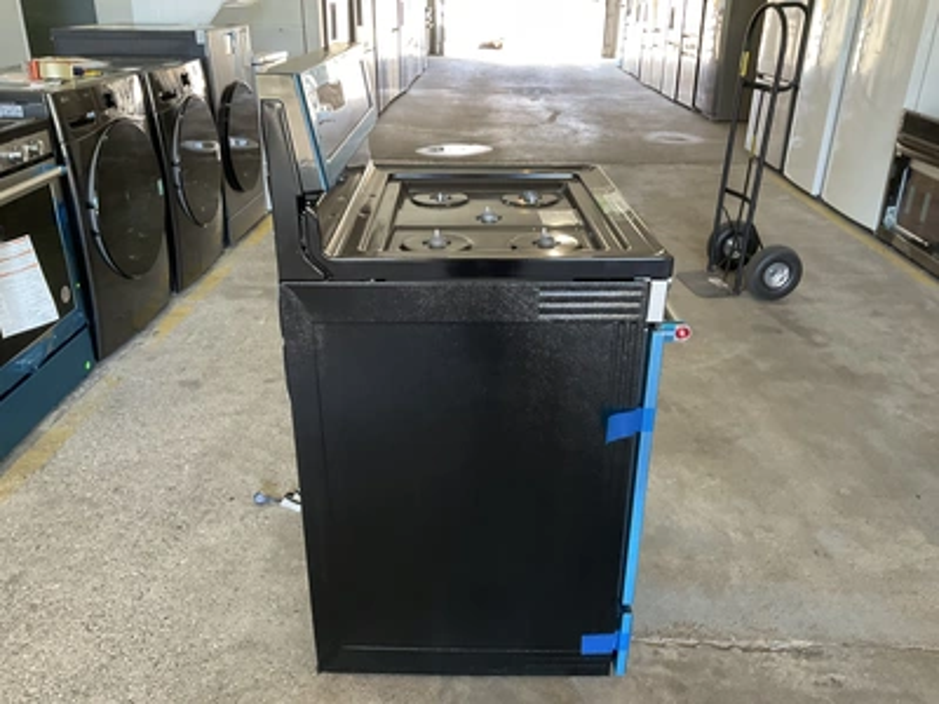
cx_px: 470
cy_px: 352
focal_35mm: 29
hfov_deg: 61.7
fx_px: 787
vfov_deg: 48.2
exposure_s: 1/60
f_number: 1.8
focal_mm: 3
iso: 100
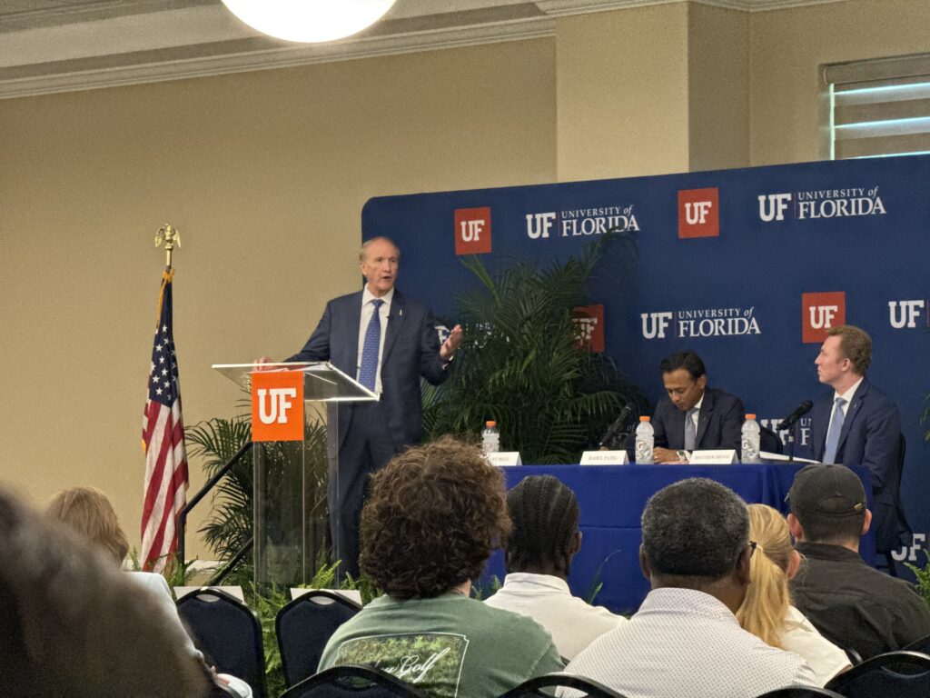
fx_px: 3224
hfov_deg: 16.4
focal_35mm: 120
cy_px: 349
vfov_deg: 12.3
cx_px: 465
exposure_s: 1/40
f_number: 2.8
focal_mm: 15.66
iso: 1000
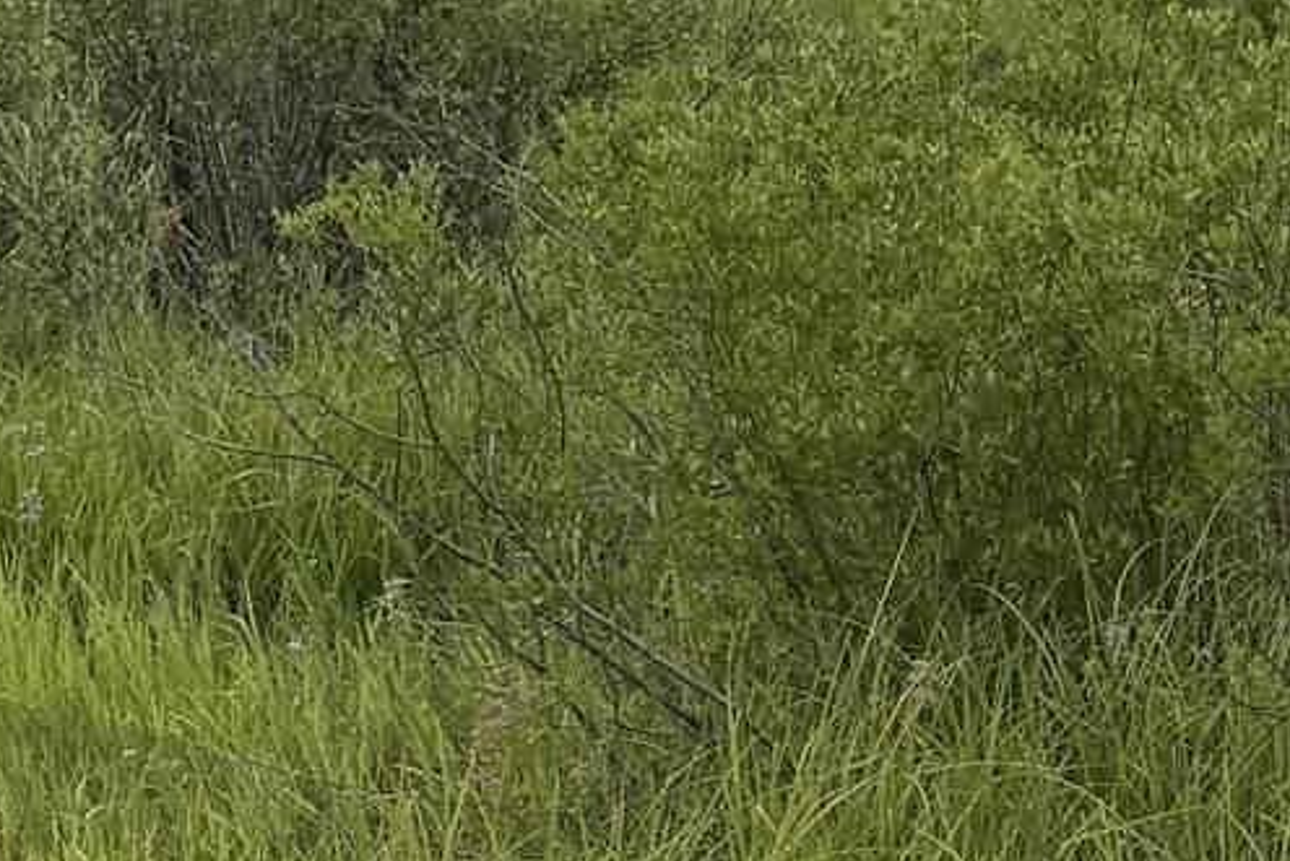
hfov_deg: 16.4
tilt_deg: -8.5
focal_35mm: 116
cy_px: 372
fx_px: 4158
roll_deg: -0.3
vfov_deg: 11.8
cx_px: 1792
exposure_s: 1/3145
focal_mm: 6.76
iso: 80
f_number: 1.78
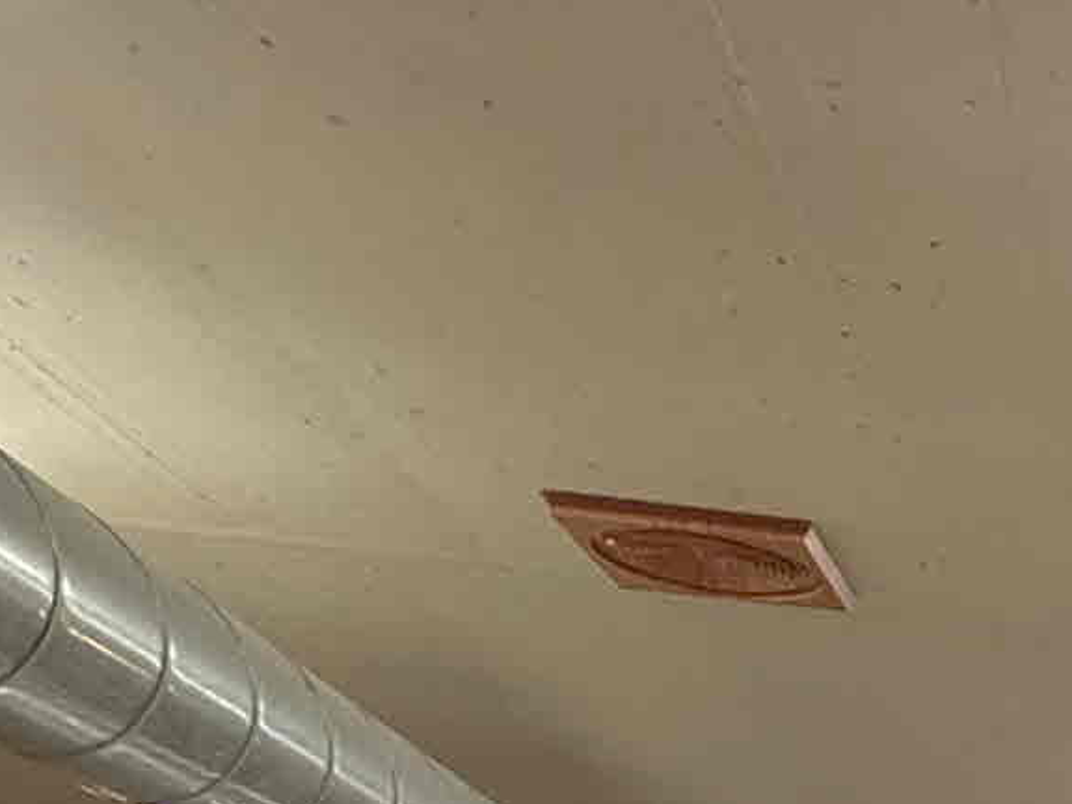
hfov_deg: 21.0
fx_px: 2106
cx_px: 1854
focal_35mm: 68
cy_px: 1414
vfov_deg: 17.7
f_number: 2.2
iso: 200
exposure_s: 1/120
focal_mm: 2.22
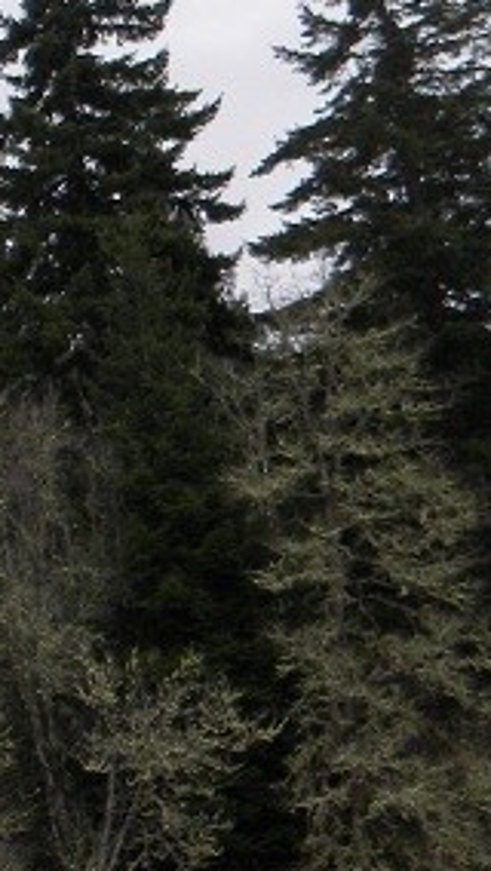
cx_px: -648
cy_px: 288
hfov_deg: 10.7
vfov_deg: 21.7
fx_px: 2266
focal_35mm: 98
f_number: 3.5
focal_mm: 5
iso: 80
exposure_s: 1/276
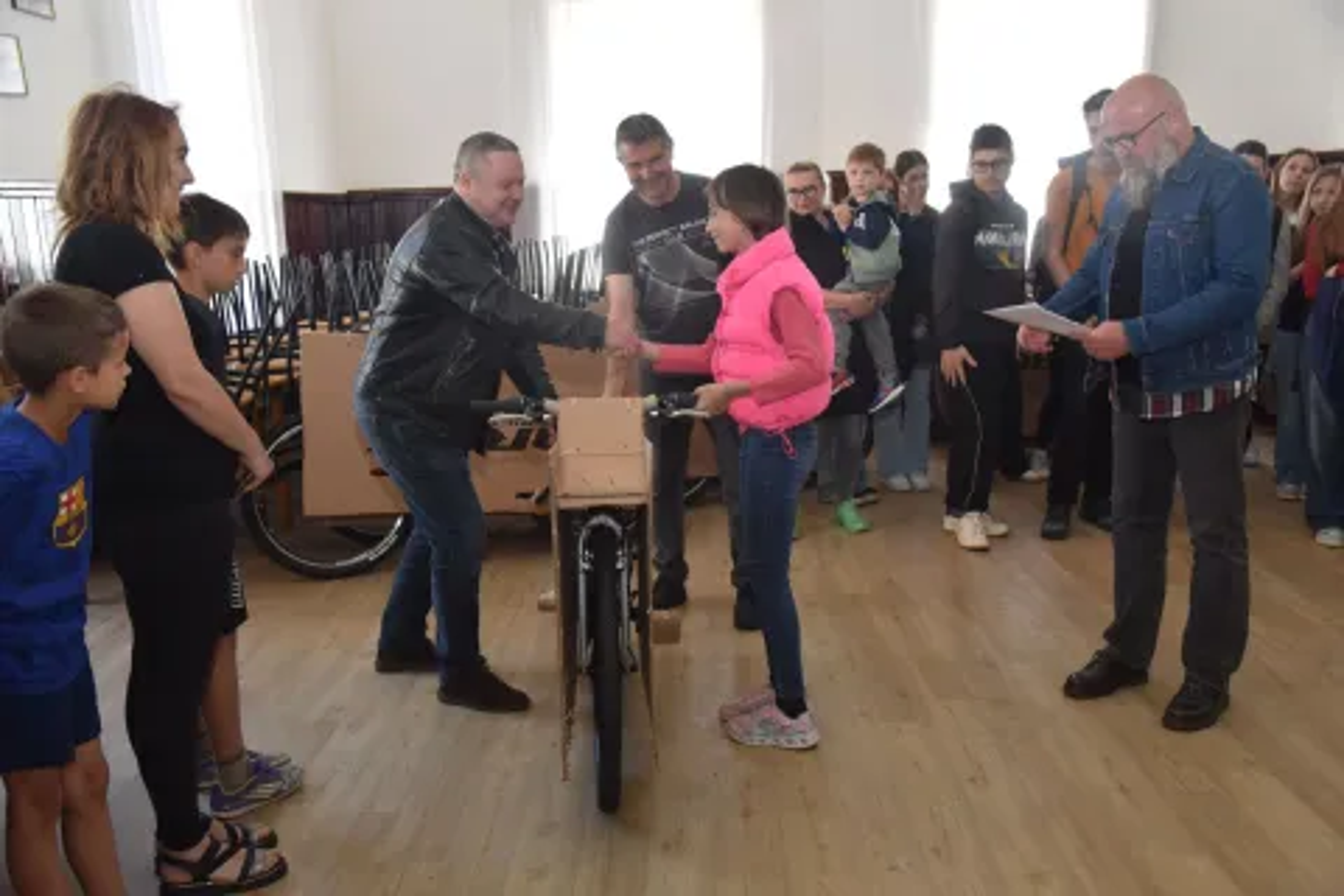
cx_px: 672
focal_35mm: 35
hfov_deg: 54.4
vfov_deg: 37.9
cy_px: 448
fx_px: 1307
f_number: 6.3
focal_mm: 35
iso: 2000
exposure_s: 1/200
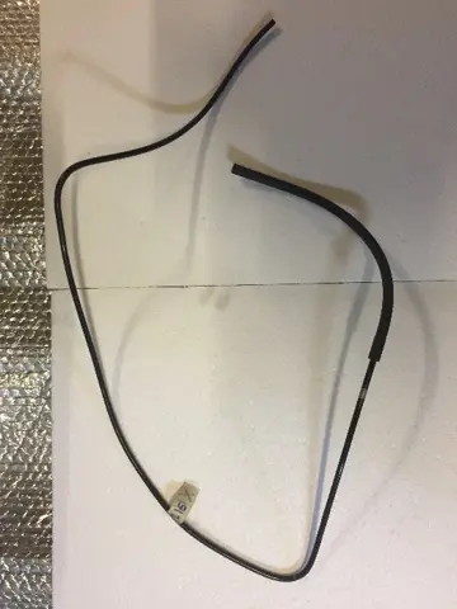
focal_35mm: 29
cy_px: 304
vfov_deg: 61.7
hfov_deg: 48.2
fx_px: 510
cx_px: 228
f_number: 2.2
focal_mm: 4.15
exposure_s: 1/33
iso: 200
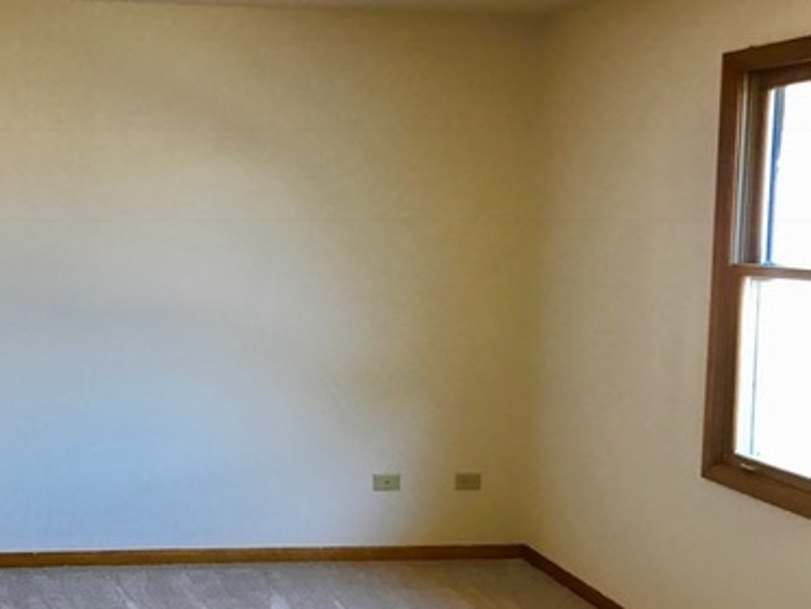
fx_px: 1125
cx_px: 163
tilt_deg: -5.3
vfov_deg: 30.3
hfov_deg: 38.2
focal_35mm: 48
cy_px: 291
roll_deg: +0.9
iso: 32
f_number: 1.8
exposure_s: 1/30
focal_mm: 3.99
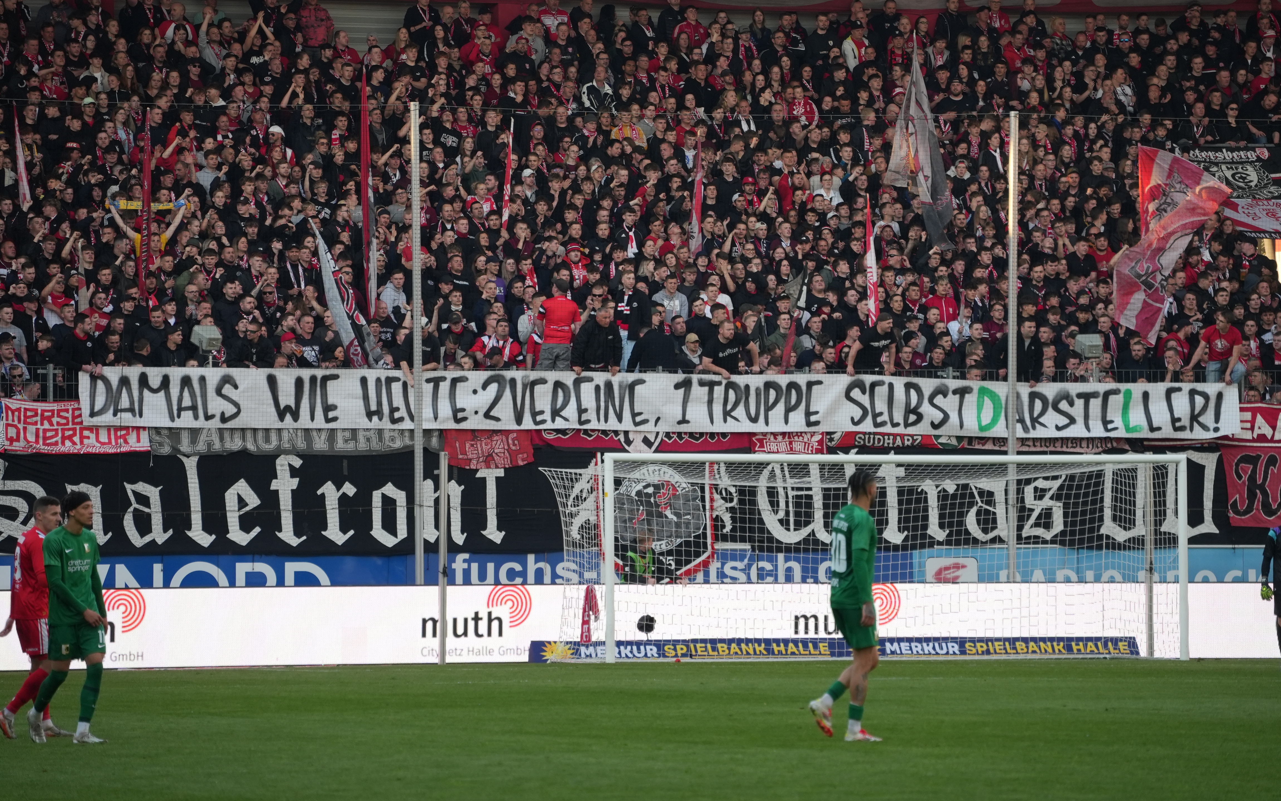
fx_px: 7716
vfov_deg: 5.9
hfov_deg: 9.5
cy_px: 376
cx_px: 642
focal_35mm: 221
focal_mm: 144
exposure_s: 1/250
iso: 500
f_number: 5.6
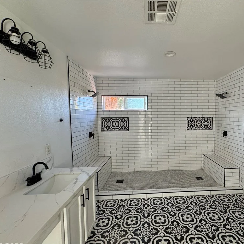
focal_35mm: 17
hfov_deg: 82.1
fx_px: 136
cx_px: 155
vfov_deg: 83.9
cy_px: 125
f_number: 2.2
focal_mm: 2.22
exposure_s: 1/99
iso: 200
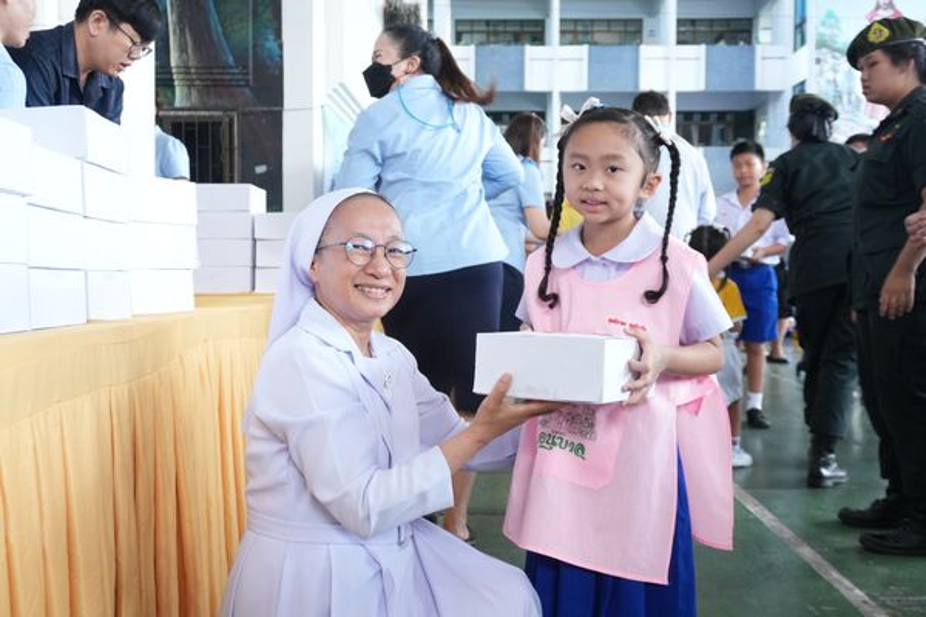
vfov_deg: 38.4
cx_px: 463
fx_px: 887
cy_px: 308
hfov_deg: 55.1
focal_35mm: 34
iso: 1600
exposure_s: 1/125
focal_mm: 23
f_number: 4.5
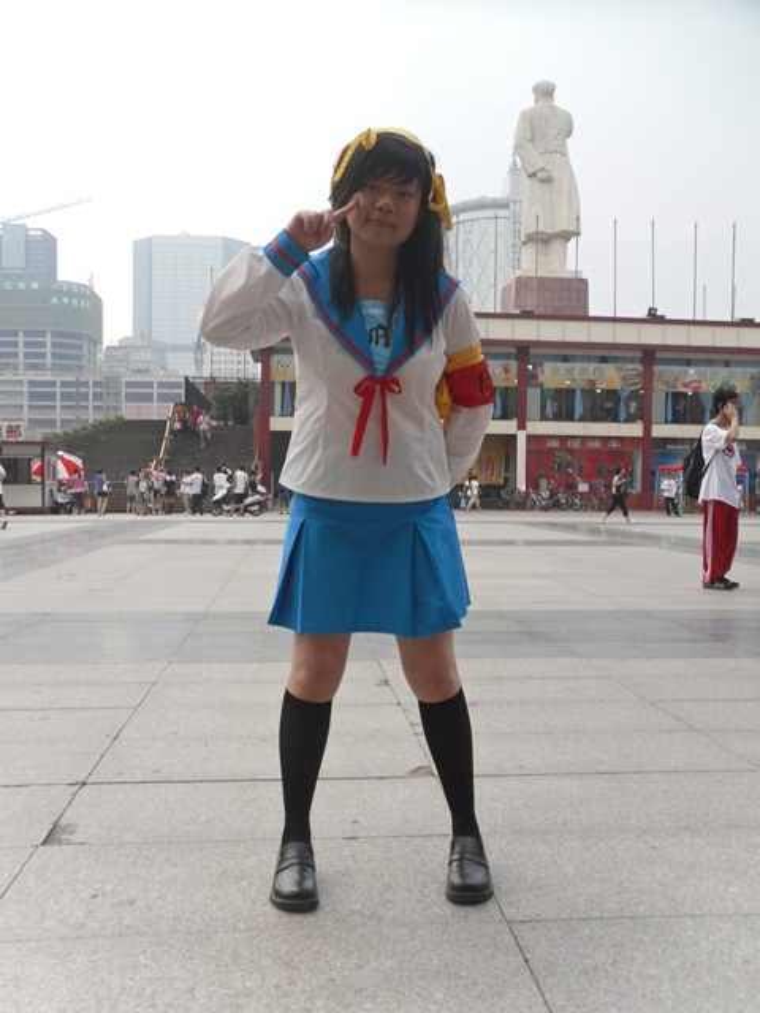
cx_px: 380
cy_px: 506
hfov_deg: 32.2
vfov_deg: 42.1
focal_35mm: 45
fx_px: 1317
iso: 80
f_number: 3.5
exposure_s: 1/98
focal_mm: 6.3
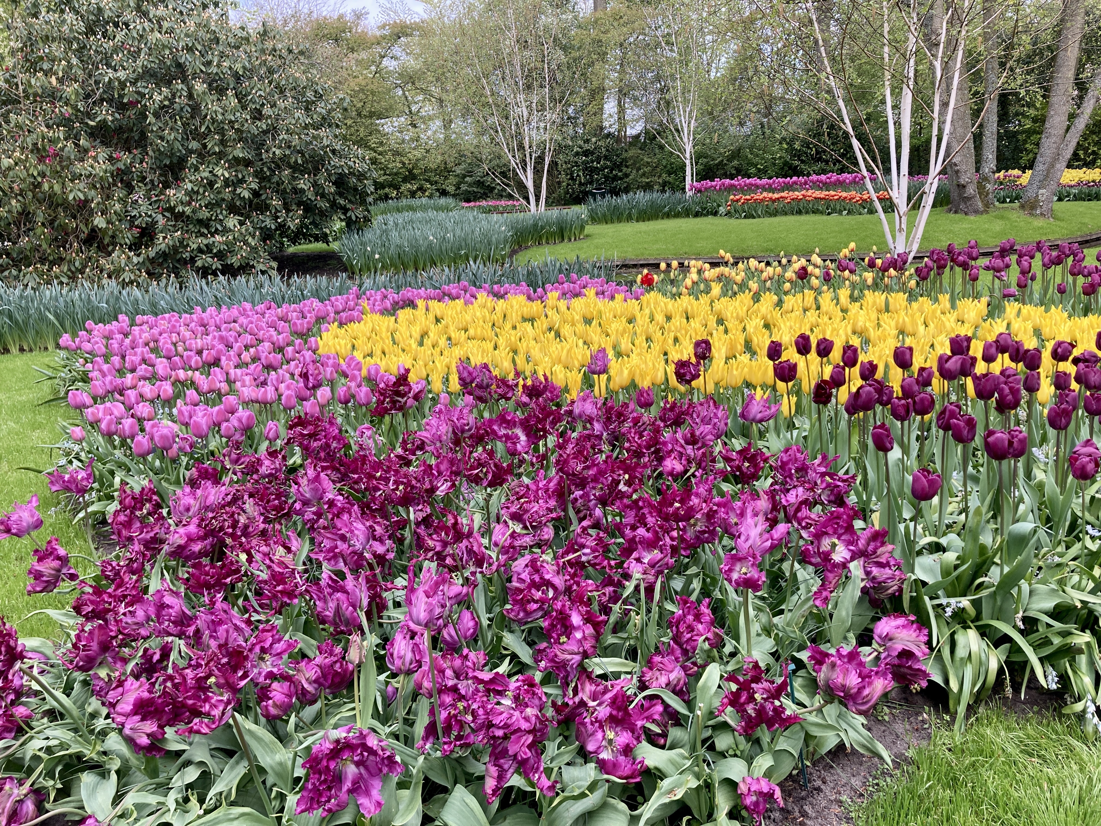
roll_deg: +3.3
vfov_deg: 49.7
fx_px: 891
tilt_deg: -14.8
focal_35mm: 28
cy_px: 413
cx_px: 550
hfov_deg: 63.4
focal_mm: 3.99
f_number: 1.8
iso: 20
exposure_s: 1/249
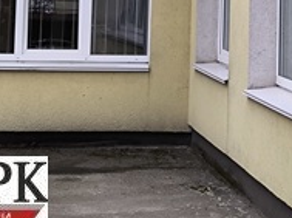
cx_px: 188
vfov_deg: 11.0
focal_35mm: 129
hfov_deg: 15.3
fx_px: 1086
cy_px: -100
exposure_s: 1/394
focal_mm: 6.92
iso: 50
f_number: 1.9
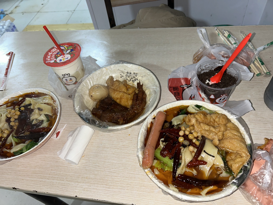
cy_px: 102
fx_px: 205
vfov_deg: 53.1
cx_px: 136
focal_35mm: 26
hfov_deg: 67.3
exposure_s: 1/33
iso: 50
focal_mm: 5.7
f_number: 1.5
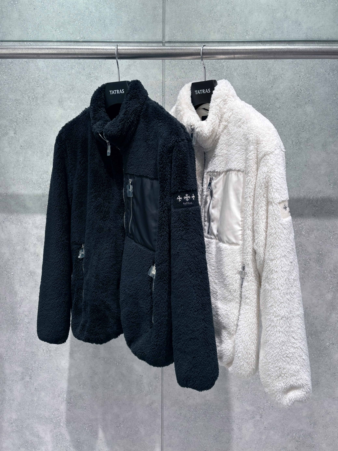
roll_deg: +0.8
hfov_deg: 53.1
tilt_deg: -10.0
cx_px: 169
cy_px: 226
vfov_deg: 67.3
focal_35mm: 26
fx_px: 339
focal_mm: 5.96
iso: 50
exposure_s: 1/120
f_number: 1.6
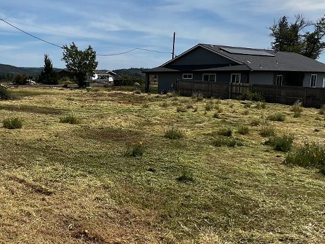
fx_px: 357
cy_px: 130
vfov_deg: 37.7
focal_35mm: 38
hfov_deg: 47.2
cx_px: 82
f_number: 1.8
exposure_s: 1/2660
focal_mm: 1.57
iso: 32
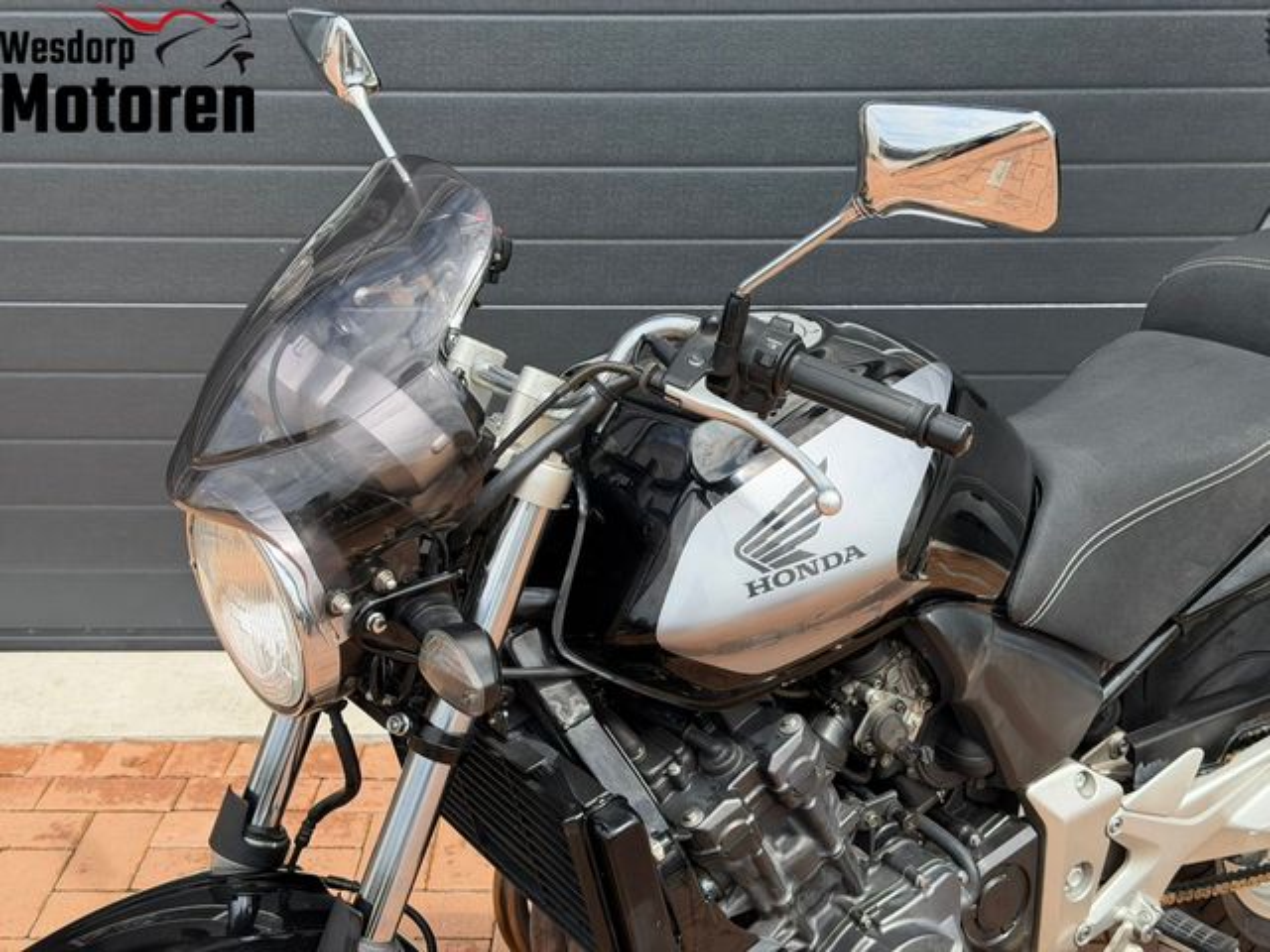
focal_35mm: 48
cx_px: 635
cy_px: 476
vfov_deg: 30.3
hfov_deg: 39.7
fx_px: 1761
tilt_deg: -21.3
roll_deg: -1.3
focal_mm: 6.76
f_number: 1.78
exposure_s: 1/2342
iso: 100
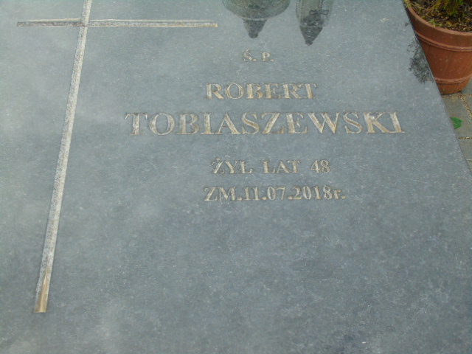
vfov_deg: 31.5
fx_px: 627
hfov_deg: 41.2
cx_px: 236
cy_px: 177
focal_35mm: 46
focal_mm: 8.2
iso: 80
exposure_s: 1/320
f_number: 4.1
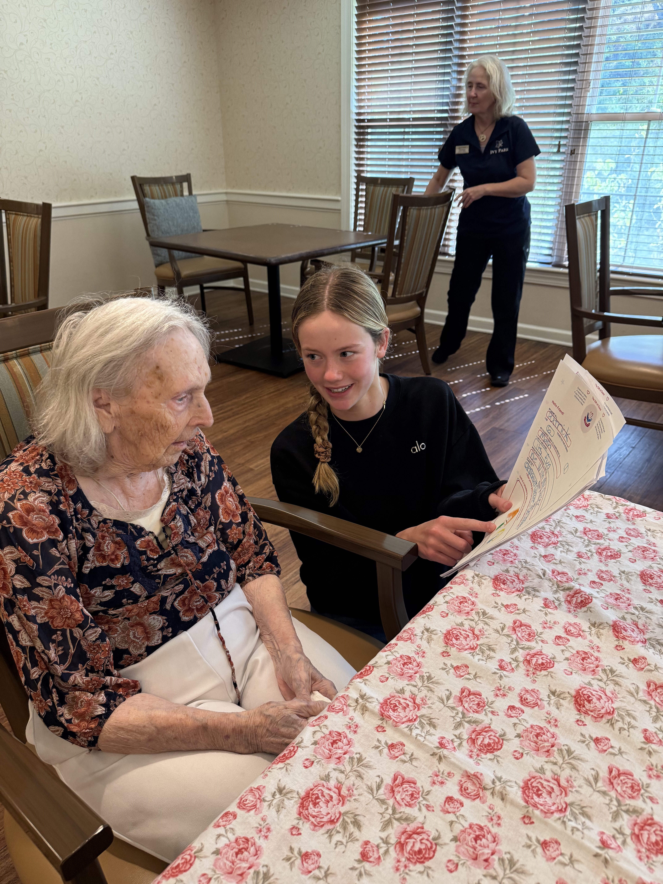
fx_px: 613
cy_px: 442
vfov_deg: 71.6
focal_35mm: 24
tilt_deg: -26.0
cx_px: 332
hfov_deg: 56.8
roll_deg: +0.9
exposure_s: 1/120
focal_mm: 6.76
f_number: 1.78
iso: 250
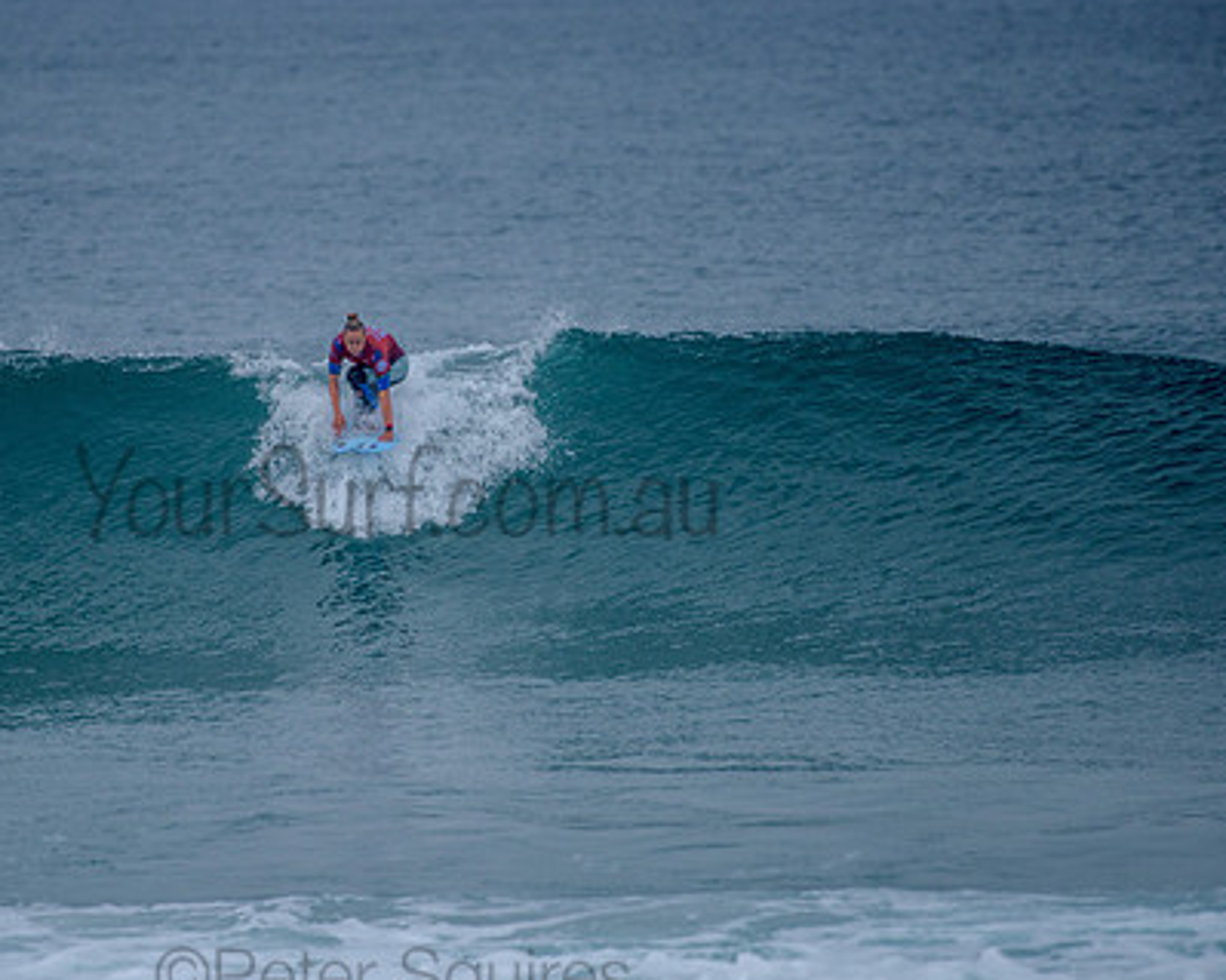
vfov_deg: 2.3
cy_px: 465
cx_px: 393
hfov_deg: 2.8
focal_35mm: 683
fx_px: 24777
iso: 360
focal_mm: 500
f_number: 5.6
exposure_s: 1/2000
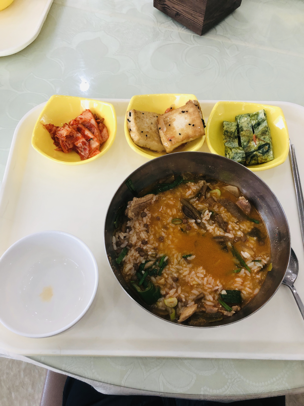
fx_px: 328
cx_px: 152
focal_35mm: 28
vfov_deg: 63.4
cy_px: 203
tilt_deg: -63.5
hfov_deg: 49.7
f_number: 1.8
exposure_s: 1/30
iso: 32
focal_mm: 3.99
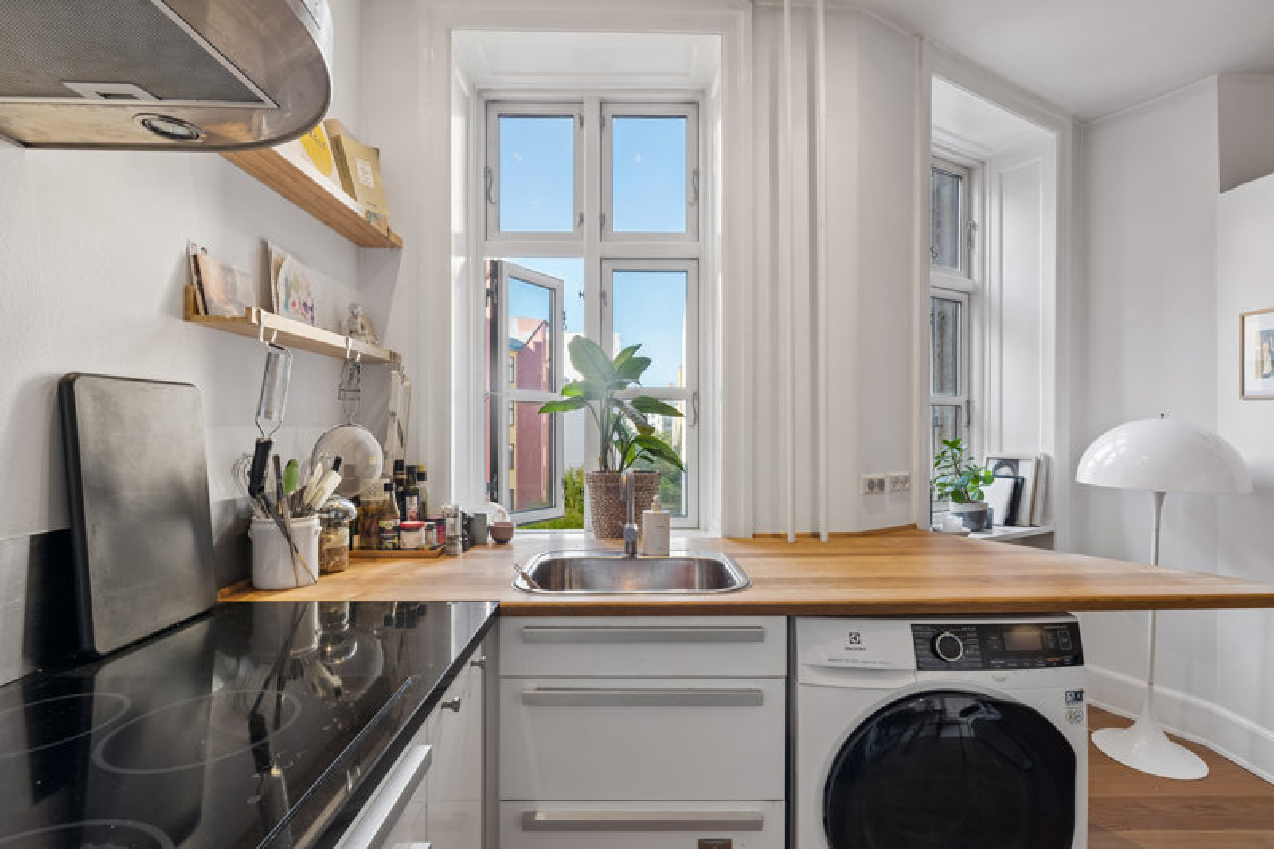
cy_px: 424
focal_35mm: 17
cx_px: 637
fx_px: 601
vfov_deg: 70.4
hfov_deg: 93.3
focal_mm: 17
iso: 160
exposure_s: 1/15
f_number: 8
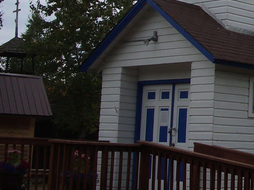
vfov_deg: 15.2
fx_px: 705
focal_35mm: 96
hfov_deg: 18.9
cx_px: 333
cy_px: 12
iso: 80
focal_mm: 5.8
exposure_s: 1/320
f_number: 4.3
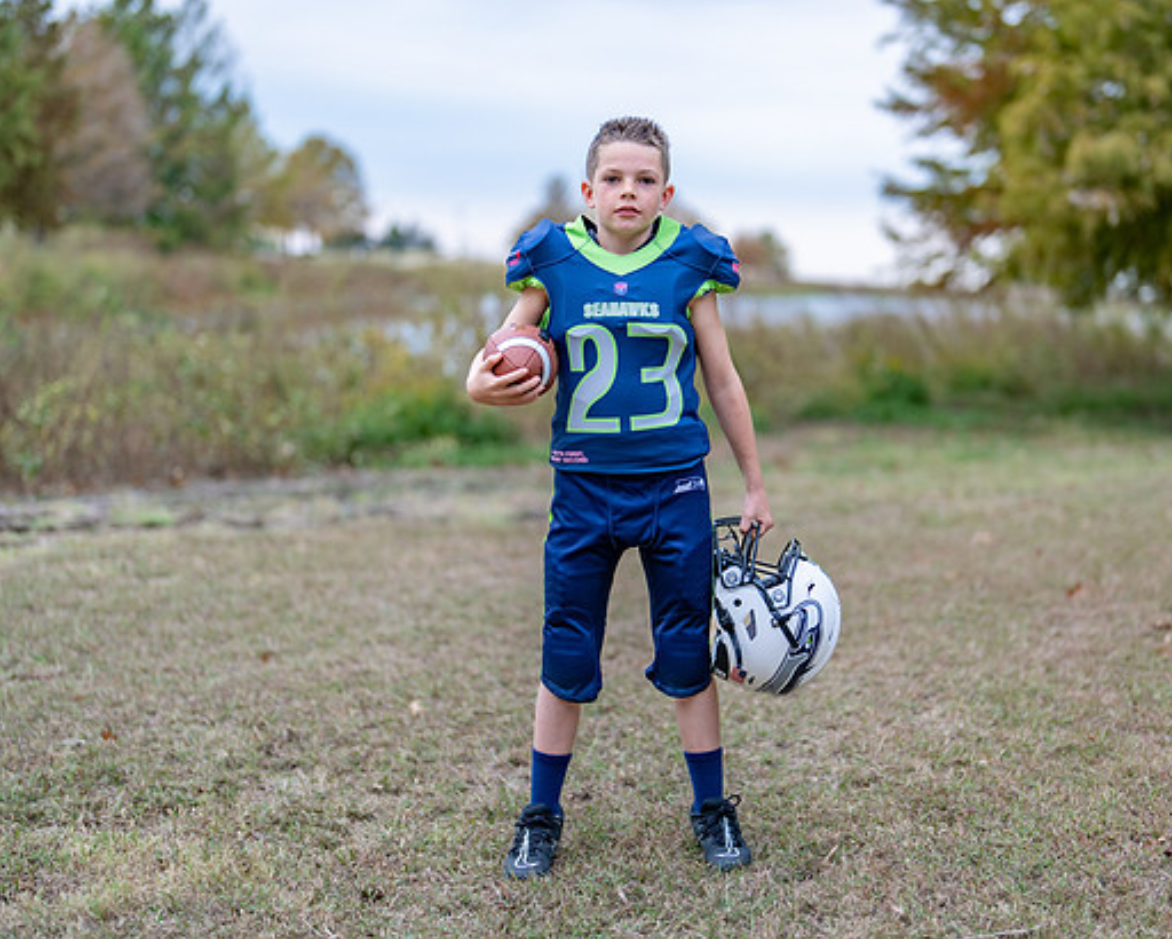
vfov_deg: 25.4
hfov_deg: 31.4
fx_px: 2082
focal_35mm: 60
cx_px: 663
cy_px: 461
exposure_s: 1/500
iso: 100
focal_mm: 50
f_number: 1.2
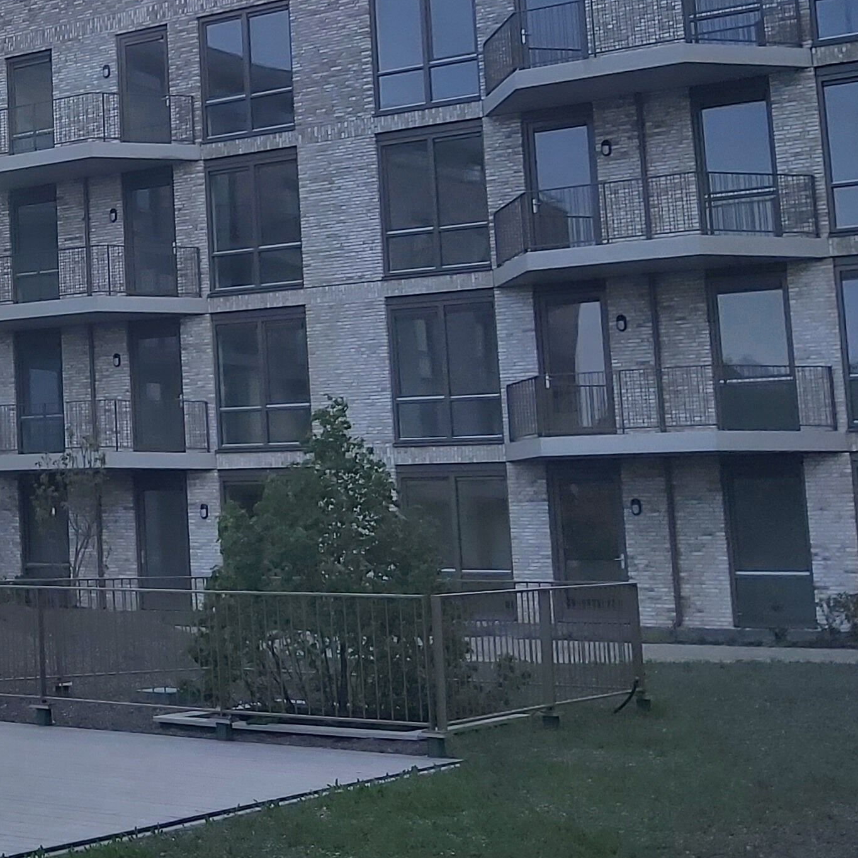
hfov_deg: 22.7
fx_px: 1907
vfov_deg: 25.2
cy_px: 258
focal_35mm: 68
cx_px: -253
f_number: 1.7
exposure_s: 1/2672
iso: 64
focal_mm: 3.92
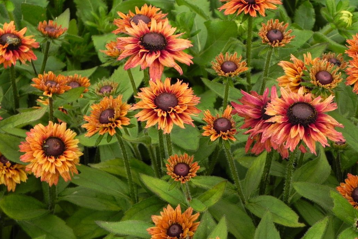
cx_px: 175
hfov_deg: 18.3
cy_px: 112
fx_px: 1114
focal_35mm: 112
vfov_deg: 12.2
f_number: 4.5
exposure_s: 1/320
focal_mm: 18.8
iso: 160
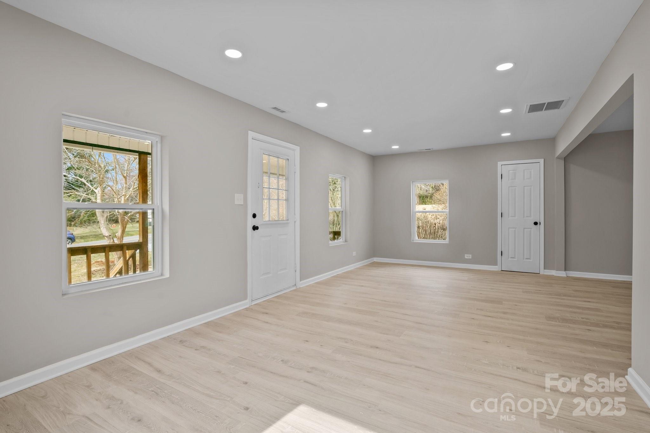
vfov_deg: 73.7
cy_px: 216
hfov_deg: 96.7
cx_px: 325
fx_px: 289
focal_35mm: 16
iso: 320
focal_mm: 16
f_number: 8
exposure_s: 1/20
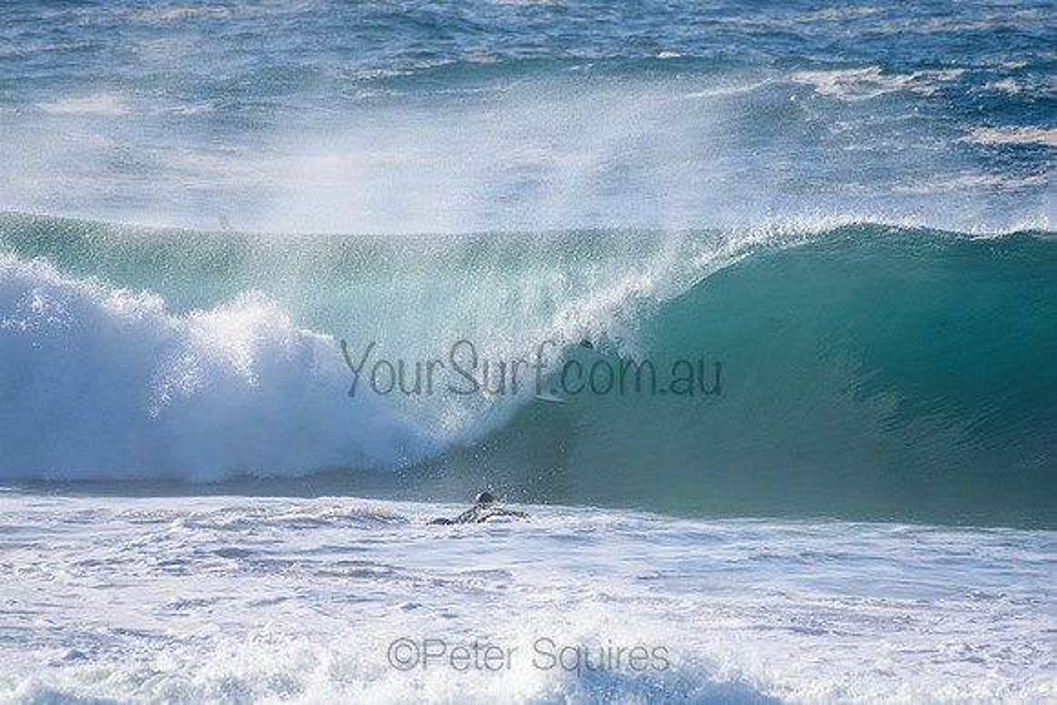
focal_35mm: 750
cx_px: 528
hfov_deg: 2.7
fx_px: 22025
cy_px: 352
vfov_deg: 1.8
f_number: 5.6
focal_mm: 500
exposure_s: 1/2000
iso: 320
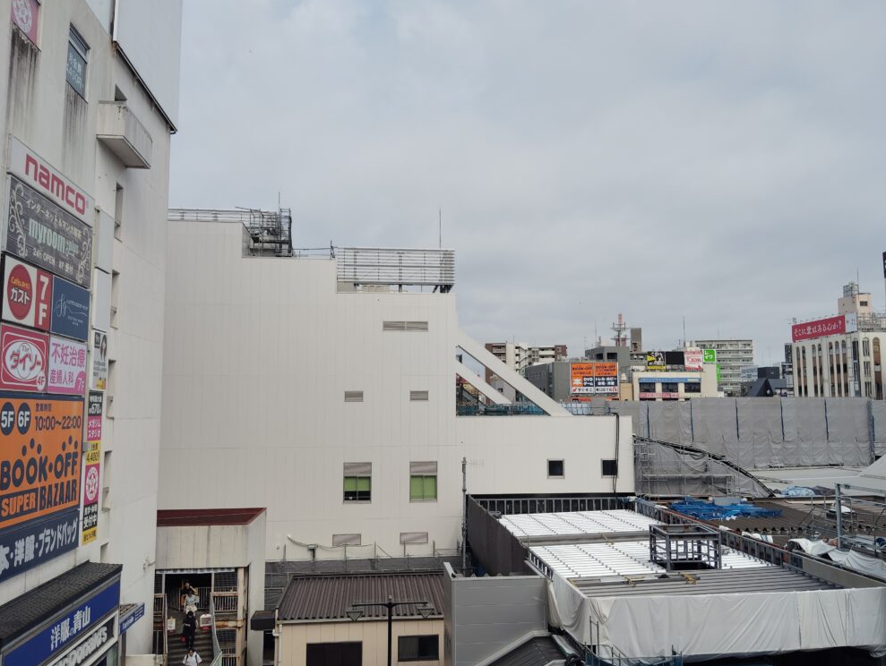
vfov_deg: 48.3
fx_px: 743
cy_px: 337
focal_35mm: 29
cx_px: 458
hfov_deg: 61.6
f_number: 1.8
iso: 50
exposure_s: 1/912
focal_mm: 4.22
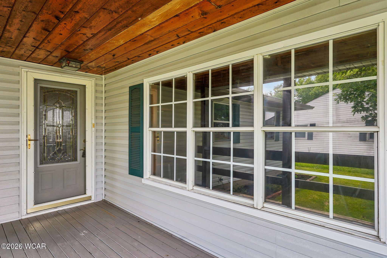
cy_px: 129
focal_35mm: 21
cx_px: 194
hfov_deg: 81.2
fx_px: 226
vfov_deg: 59.5
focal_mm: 21
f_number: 8
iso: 125
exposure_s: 1/30
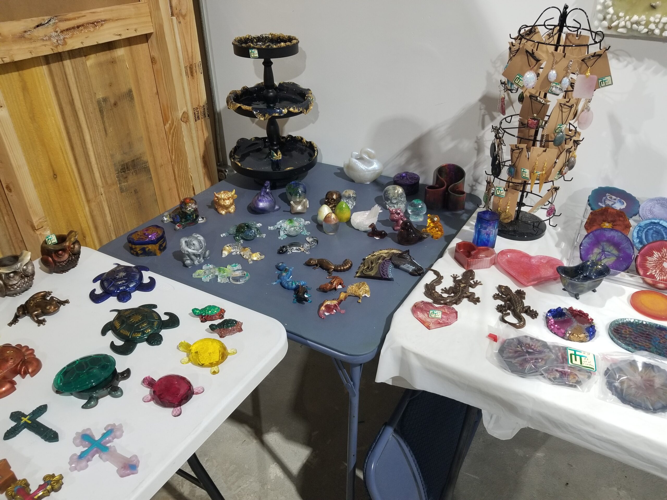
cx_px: 334
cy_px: 250
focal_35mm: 26
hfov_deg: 67.3
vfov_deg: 53.1
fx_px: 501
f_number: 1.7
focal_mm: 4.3
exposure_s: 1/30
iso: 200
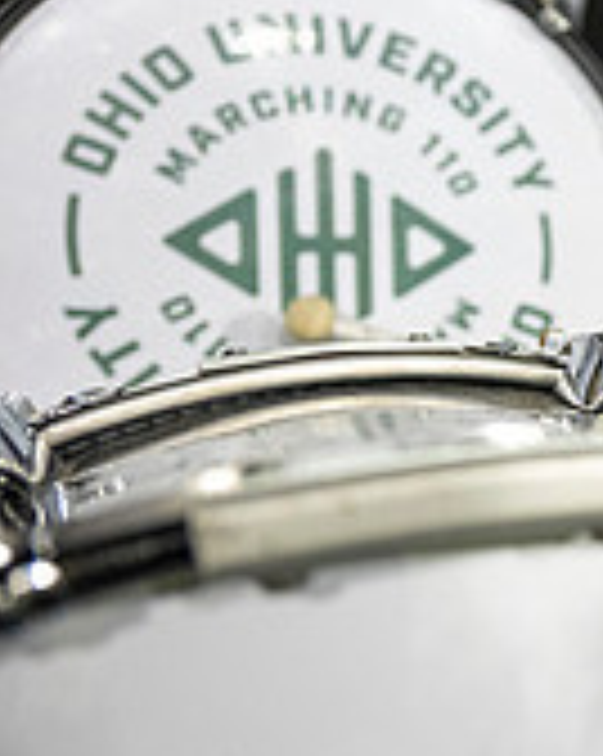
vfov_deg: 24.5
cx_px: 1300
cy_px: 425
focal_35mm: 78
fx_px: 1743
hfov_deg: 14.9
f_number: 3.2
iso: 2000
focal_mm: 24
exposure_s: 1/500
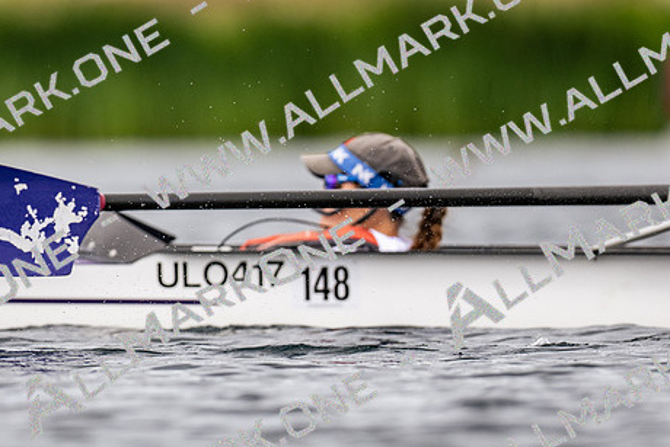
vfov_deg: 1.2
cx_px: 322
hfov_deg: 1.8
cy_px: 213
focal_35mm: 1135
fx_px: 21129
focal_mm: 600
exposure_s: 1/2500
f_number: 4
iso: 320
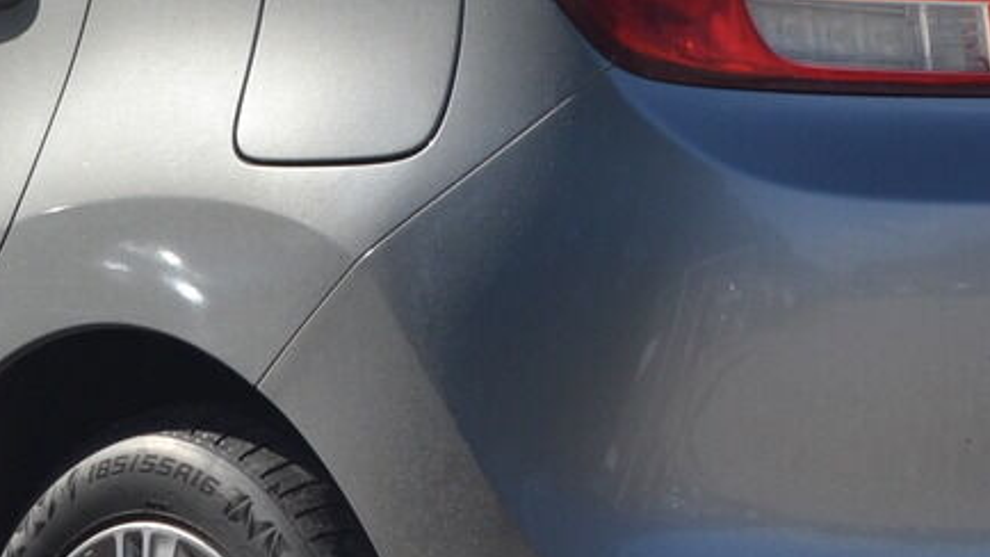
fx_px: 5652
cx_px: 484
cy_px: 235
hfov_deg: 10.0
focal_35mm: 215
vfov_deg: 5.6
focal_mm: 31
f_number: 9
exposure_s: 1/320
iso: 100
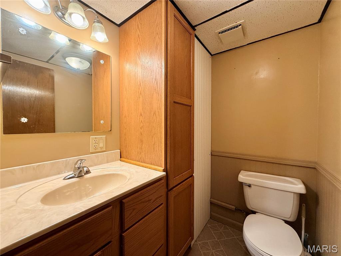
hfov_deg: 102.1
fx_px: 138
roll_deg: +0.6
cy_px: 128
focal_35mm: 14
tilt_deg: -1.2
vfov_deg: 85.7
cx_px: 170
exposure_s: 1/120
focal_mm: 2.22
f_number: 2.2
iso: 250
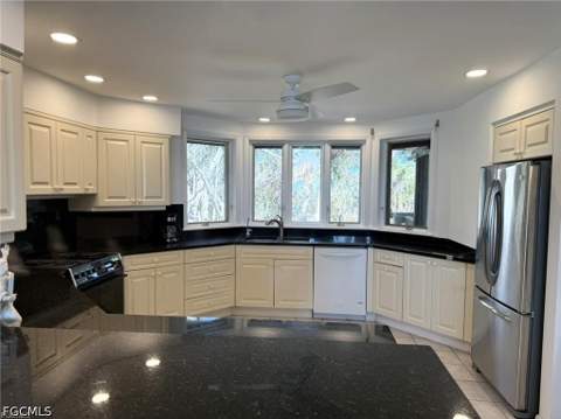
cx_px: 280
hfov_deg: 71.7
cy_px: 210
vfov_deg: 56.7
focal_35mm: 24
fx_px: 389
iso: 80
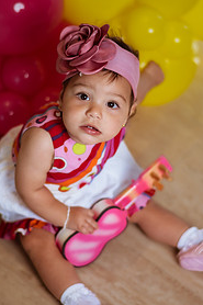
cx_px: 109
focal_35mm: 94
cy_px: 167
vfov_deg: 21.7
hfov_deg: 14.5
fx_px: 796
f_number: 1.6
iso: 160
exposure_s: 1/1250
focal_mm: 58
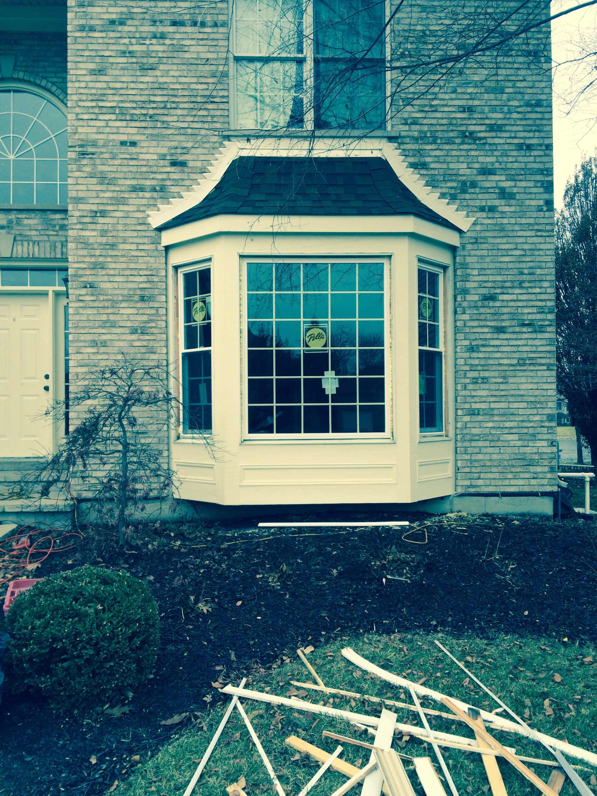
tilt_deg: -0.5
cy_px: 398
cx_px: 298
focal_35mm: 29
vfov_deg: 61.7
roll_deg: +1.1
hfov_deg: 48.2
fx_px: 667
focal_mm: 4.15
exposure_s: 1/410
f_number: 2.2
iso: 32
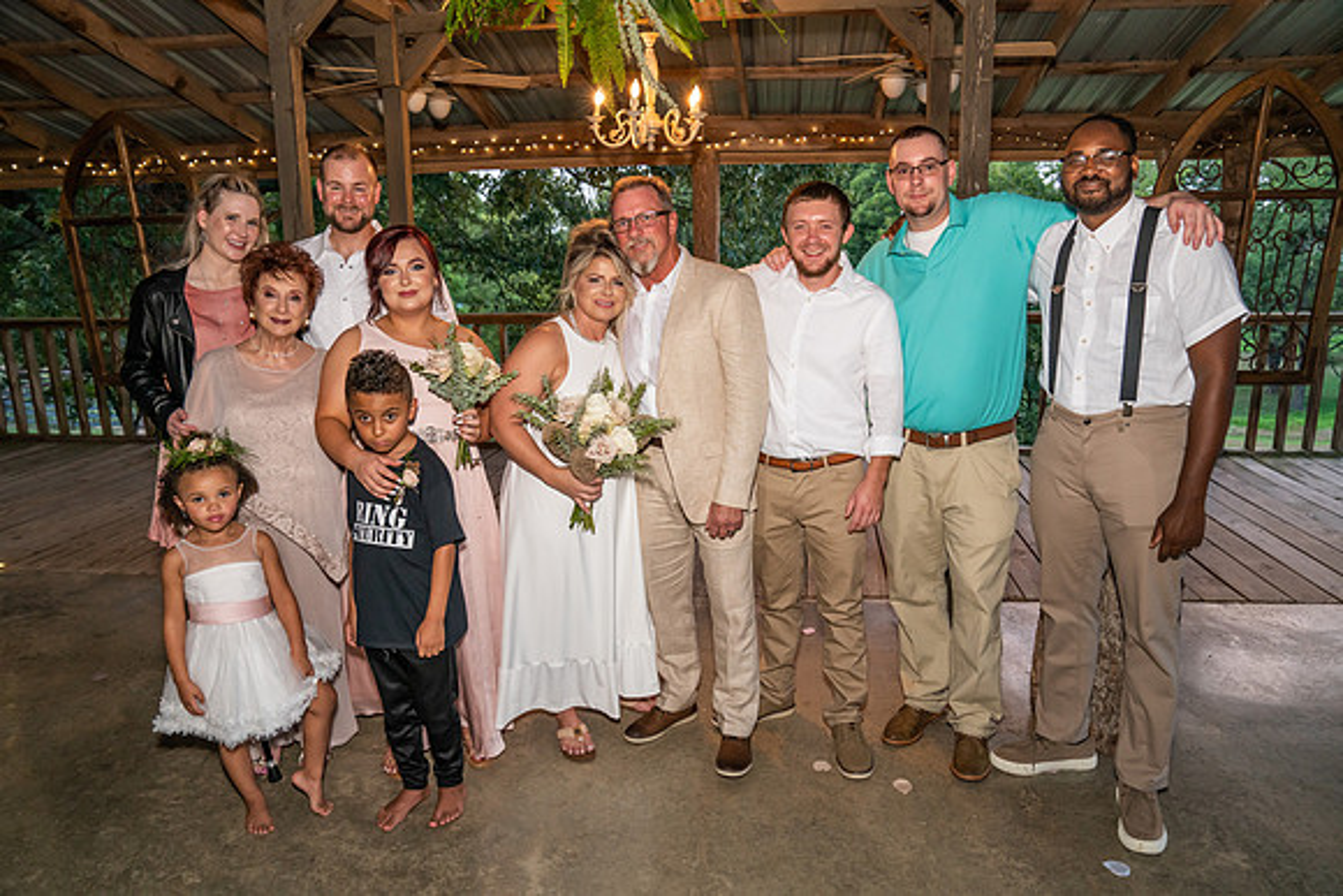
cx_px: 672
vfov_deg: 53.2
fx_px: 896
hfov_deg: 73.7
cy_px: 448
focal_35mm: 24
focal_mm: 24
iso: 1600
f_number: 4.5
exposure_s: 1/125
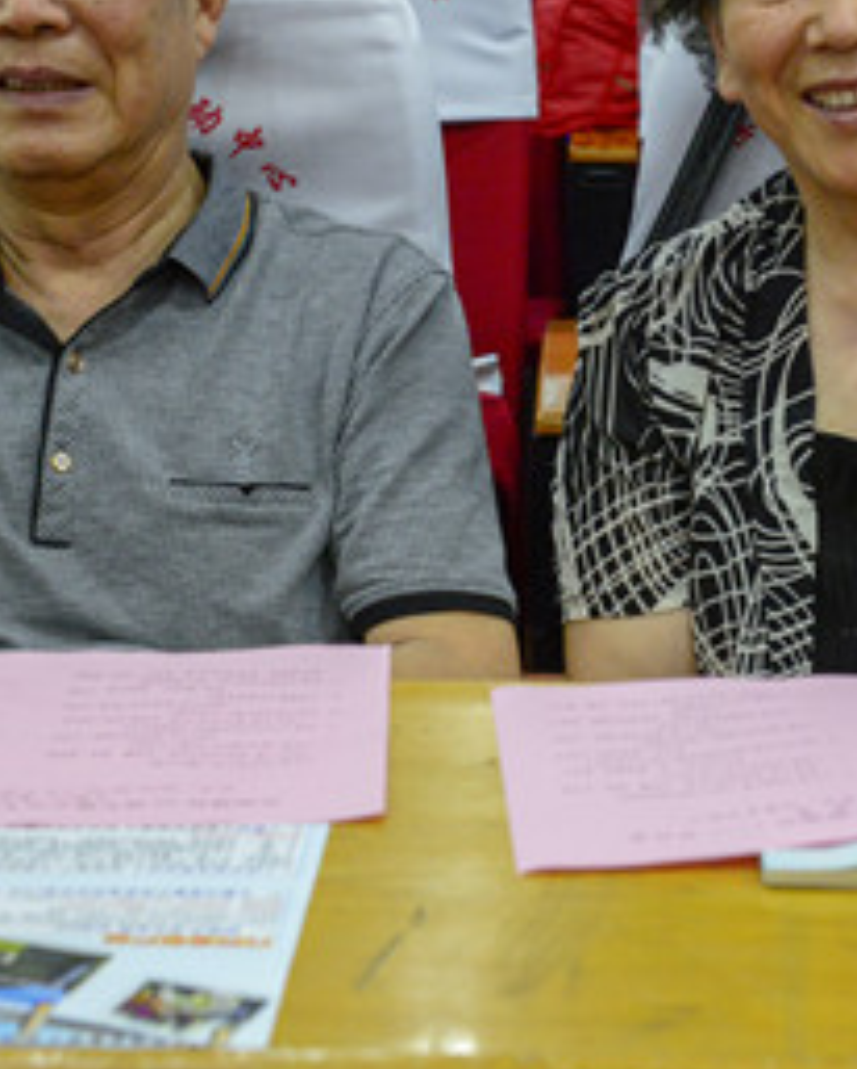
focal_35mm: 105
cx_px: 512
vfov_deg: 18.1
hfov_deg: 14.7
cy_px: 258
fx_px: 3325
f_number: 5.6
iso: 3200
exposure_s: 1/60
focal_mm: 48
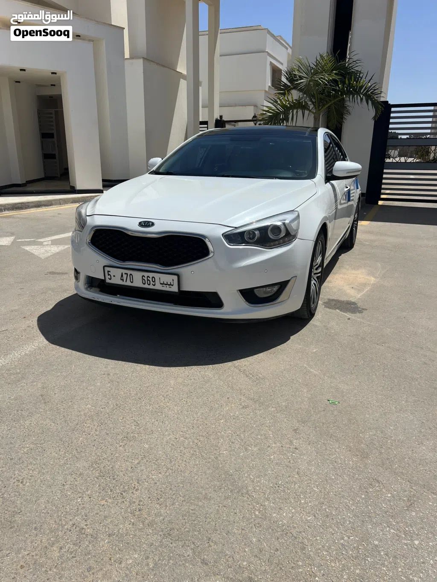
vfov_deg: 67.3
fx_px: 438
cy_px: 291
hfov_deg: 53.1
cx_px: 218
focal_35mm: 26
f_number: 1.5
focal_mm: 5.7
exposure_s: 1/8696
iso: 50
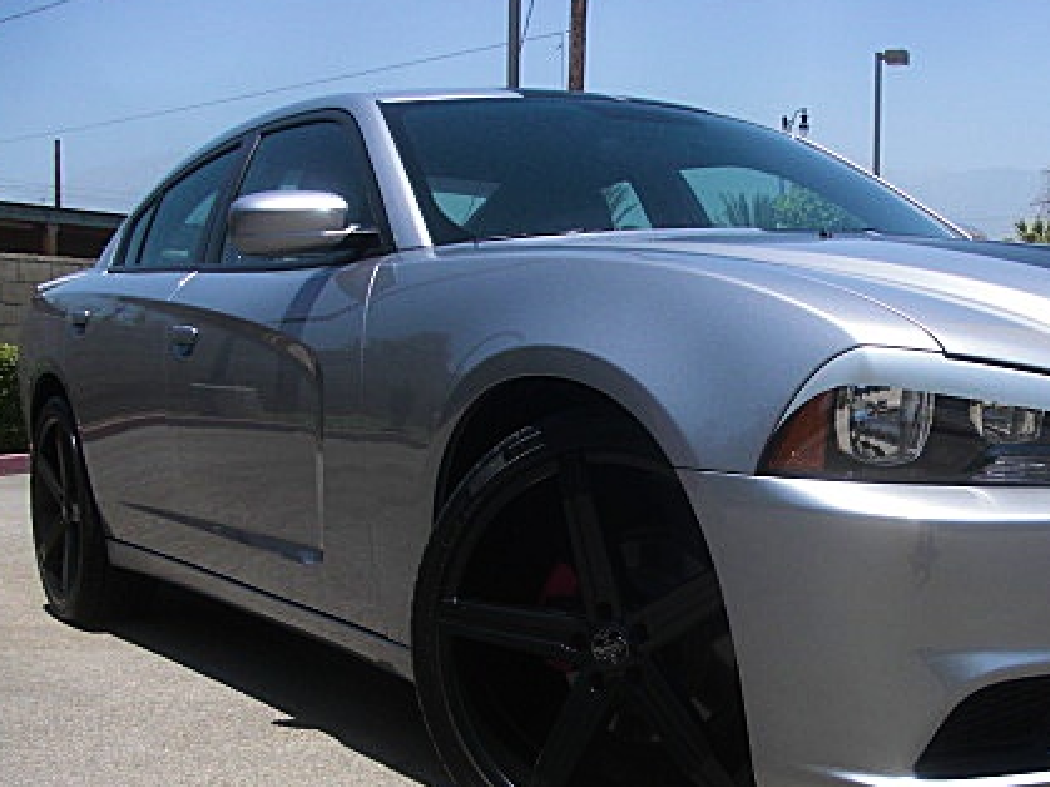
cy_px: 564
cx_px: 727
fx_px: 1668
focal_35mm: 55
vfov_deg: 26.3
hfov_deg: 34.5
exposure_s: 1/800
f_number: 2.8
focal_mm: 6.3
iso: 50
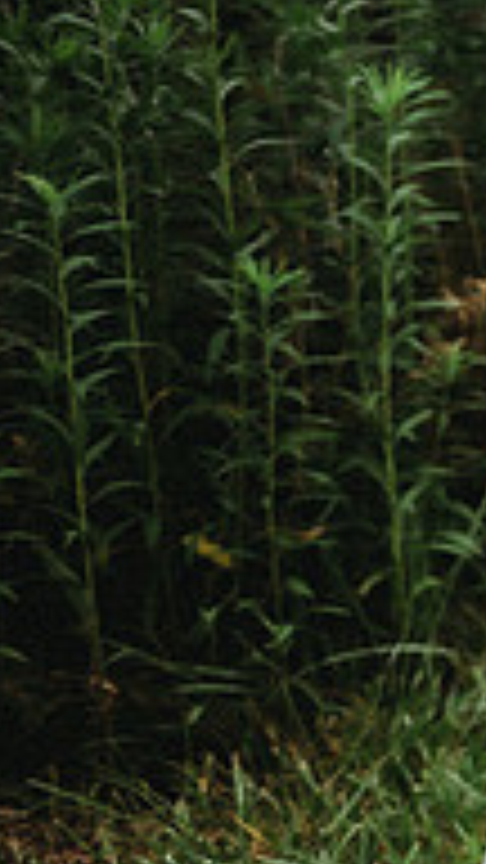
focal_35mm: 92
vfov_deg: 23.0
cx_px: 1282
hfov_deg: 10.6
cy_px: 596
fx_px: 2108
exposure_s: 1/160
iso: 100
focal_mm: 29
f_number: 2.8
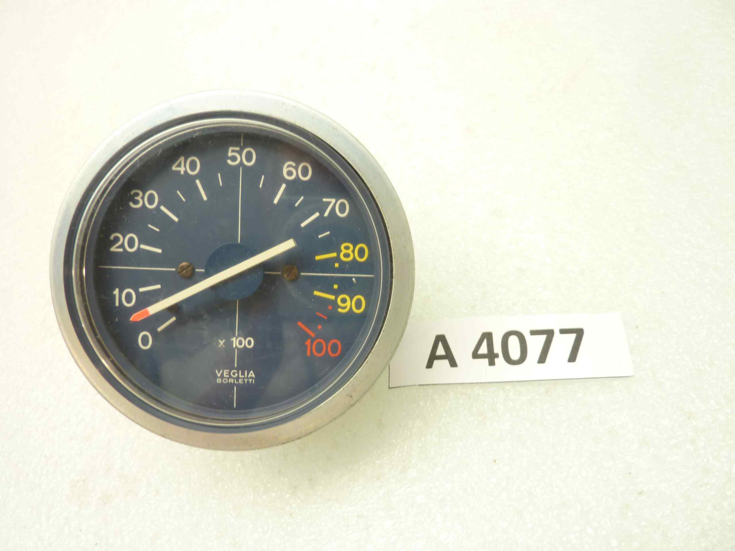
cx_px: 368
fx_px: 531
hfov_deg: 69.4
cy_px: 276
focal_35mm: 25
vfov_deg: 54.9
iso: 80
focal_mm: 4.1
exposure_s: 1/10
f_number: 3.3
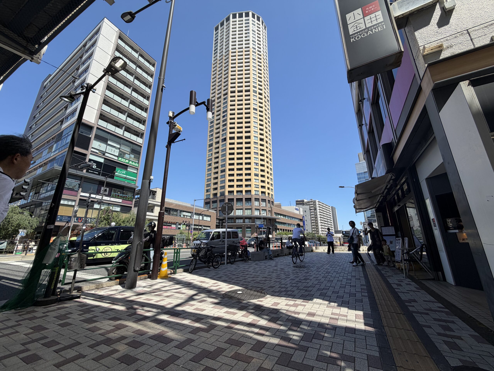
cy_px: 186
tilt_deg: +16.9
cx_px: 247
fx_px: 200
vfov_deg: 85.7
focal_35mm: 14
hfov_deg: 102.1
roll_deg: +0.1
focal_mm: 2.22
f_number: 2.2
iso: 32
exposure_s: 1/770
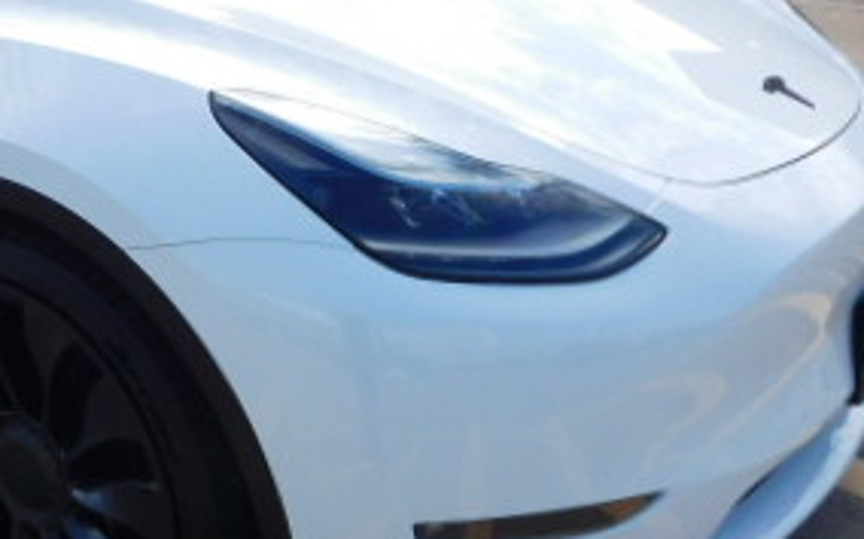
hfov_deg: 34.7
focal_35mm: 55
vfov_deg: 23.3
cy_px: 155
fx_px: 1294
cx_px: 73
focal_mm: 4
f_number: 3
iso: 125
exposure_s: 1/1250
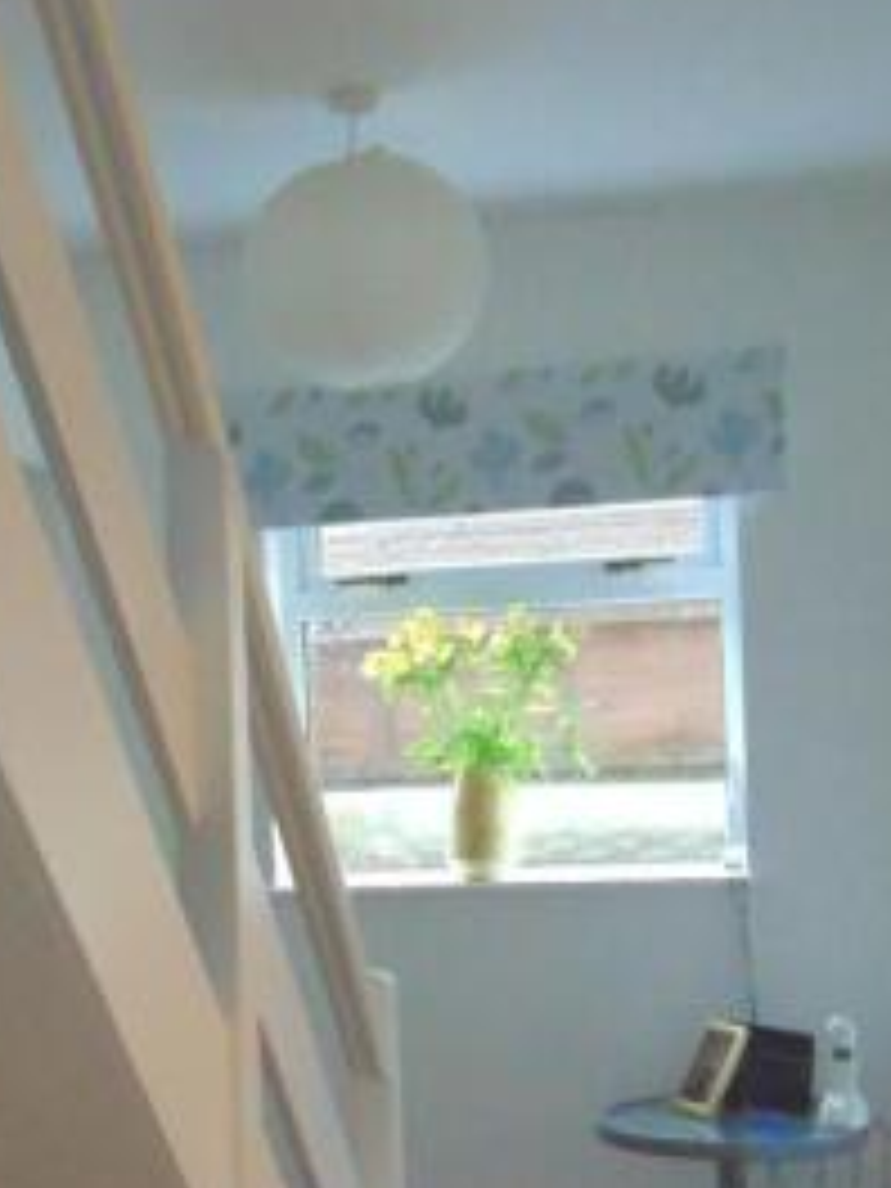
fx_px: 1991
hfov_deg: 25.1
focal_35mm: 58
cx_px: 310
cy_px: 790
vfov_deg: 33.0
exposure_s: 1/20
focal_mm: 6.3
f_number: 3.2
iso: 640
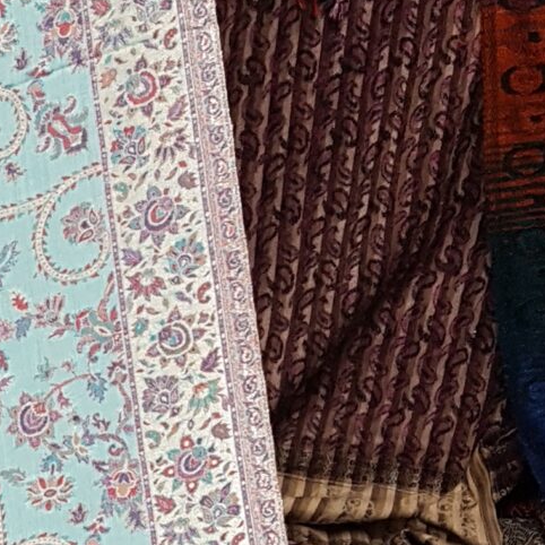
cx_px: -317
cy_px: 807
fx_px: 2173
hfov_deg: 13.3
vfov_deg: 13.5
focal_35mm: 122
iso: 160
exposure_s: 1/25
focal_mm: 4.2
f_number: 1.7
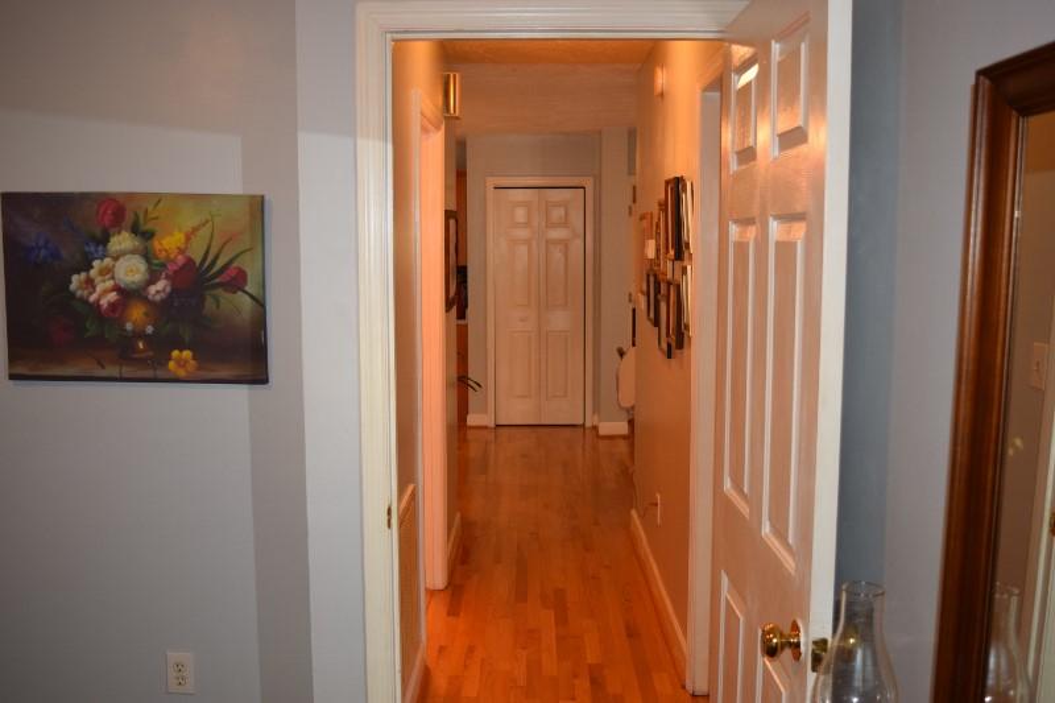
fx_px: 1055
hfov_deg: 53.1
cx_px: 528
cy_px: 352
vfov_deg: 36.9
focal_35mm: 36
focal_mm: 24
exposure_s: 1/60
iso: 800
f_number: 4
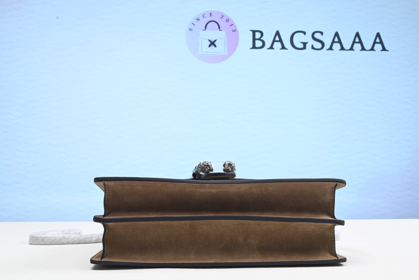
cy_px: 140
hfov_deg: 45.4
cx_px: 210
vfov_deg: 31.2
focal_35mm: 43
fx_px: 501
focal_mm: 43
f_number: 16
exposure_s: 1/2
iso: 100
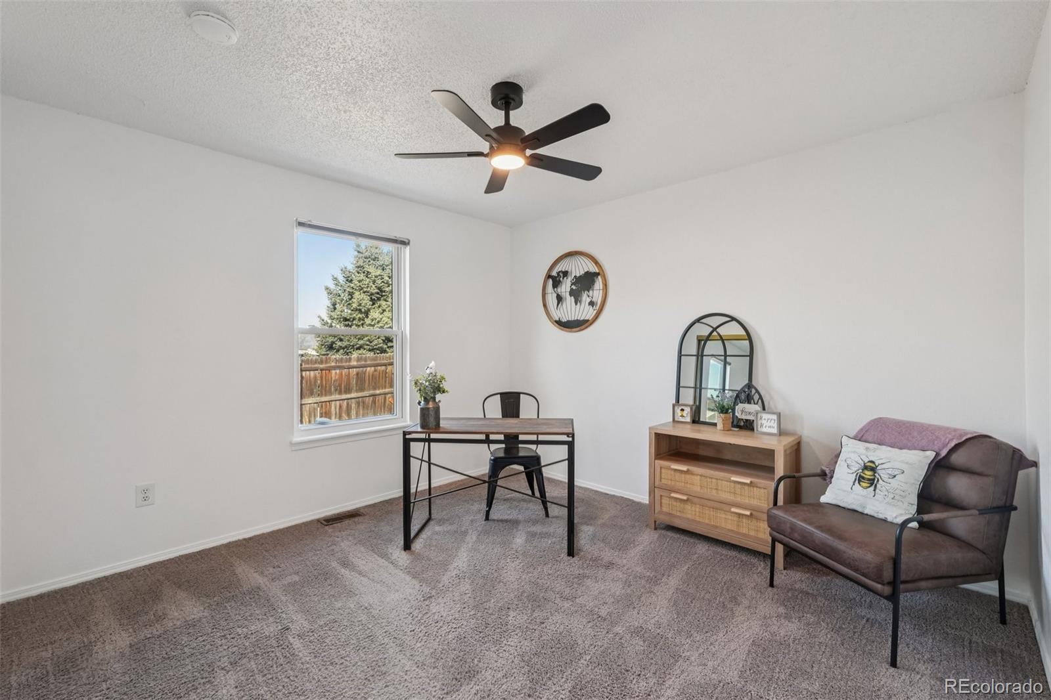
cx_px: 526
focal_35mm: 15
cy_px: 350
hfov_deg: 100.4
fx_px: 438
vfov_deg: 77.3
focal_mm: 10
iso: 800
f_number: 8
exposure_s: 1/13
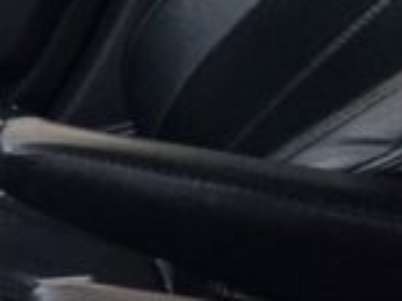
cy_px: 13
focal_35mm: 69
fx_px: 801
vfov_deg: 20.7
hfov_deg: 15.0
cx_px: -575
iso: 50
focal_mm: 2.2
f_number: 2.2
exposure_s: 1/341
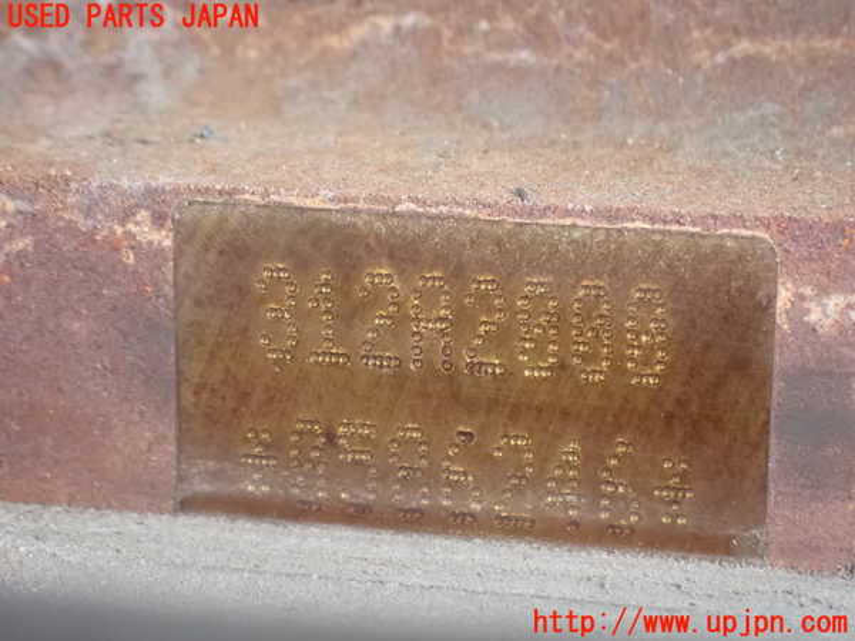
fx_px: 2470
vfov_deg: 14.8
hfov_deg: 19.6
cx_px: 428
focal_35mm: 100
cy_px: 320
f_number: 4.9
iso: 1600
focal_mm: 18
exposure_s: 1/50
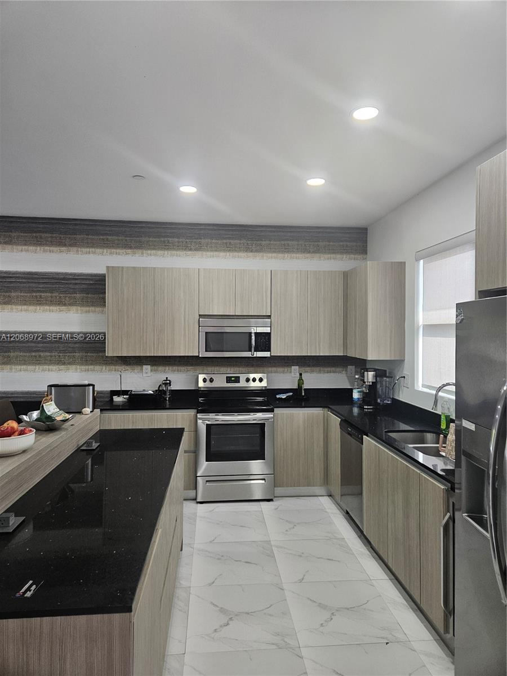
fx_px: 449
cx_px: 254
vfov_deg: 73.9
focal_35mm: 23
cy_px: 338
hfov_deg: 58.9
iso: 250
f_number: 1.8
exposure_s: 1/120
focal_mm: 5.4
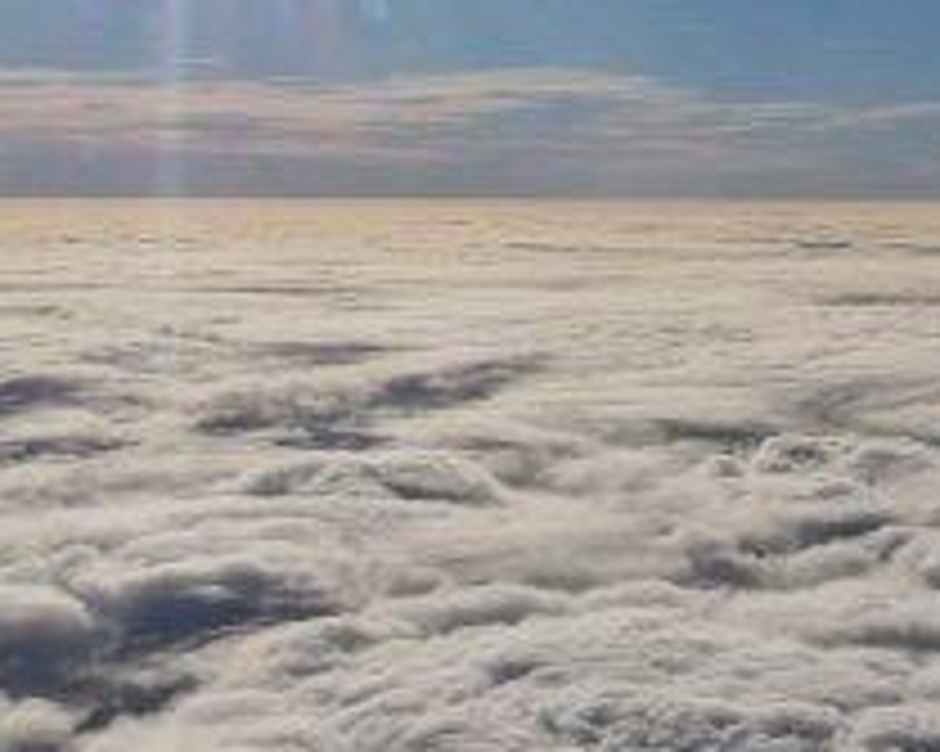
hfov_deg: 22.7
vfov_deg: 18.8
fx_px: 2225
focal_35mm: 80
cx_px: 994
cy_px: 45
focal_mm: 14
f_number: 11
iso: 200
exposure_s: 1/1000
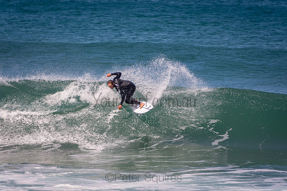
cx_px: 144
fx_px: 4784
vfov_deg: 2.3
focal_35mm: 600
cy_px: 96
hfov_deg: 3.4
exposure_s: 1/1250
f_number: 5.6
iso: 200
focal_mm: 400
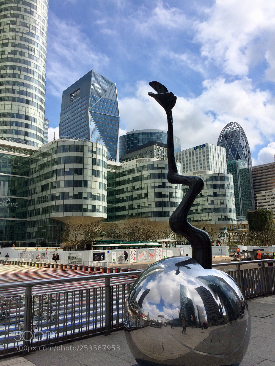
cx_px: 138
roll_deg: +2.1
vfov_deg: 61.7
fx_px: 307
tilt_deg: +10.4
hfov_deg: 48.2
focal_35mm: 29
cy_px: 183
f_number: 2.2
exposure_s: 1/3165
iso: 32
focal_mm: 4.15
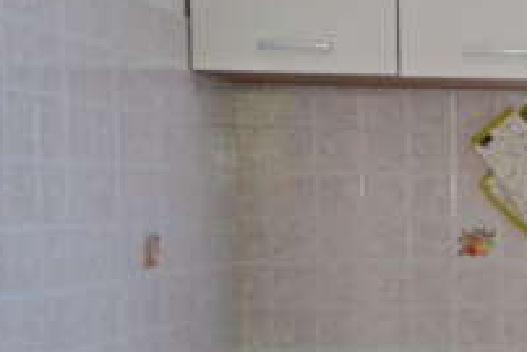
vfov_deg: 14.9
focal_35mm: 91
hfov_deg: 19.0
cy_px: 296
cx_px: 837
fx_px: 1333
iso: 560
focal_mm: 16
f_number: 4
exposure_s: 1/60
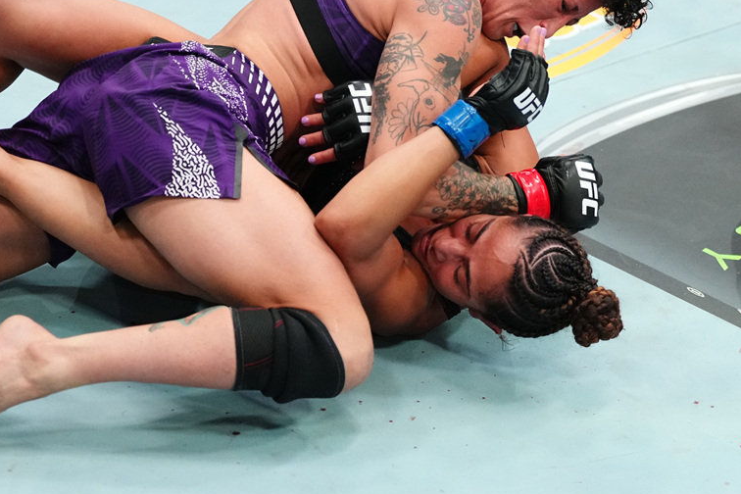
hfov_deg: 20.4
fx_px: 2058
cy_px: 177
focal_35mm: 100
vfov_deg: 13.7
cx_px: 275
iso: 5000
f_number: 2.8
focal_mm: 70
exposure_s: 1/1250
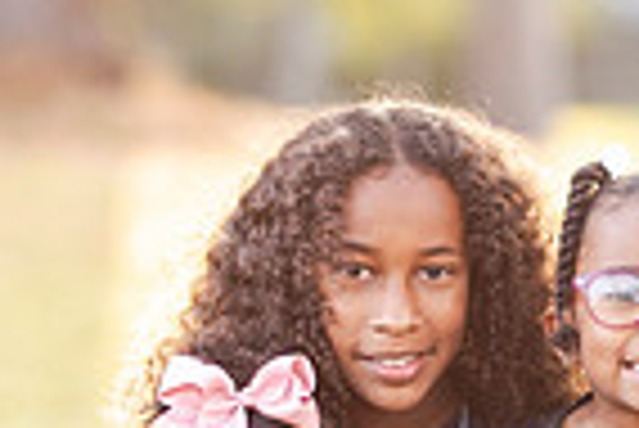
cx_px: 140
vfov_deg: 4.0
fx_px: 6183
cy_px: 336
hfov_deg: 5.9
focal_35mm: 348
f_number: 2
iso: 320
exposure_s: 1/400
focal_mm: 85
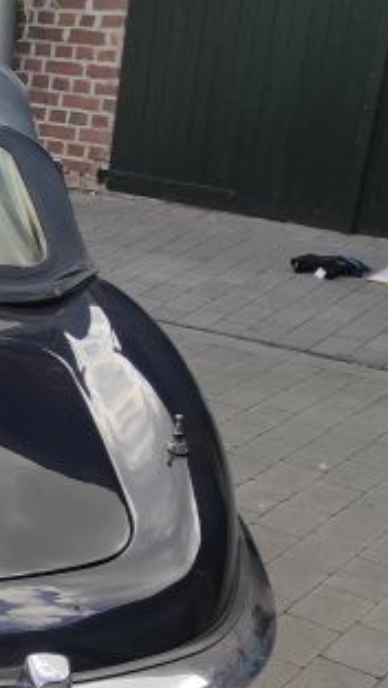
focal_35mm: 67
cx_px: -219
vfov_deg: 30.9
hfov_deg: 16.2
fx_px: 1223
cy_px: 509
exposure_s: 1/1178
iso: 100
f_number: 1.89
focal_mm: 5.43
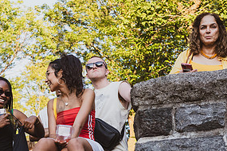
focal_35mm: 106
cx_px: 61
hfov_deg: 19.2
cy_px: 111
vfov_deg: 12.9
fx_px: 668
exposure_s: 1/640
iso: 1000
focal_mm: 52
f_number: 4
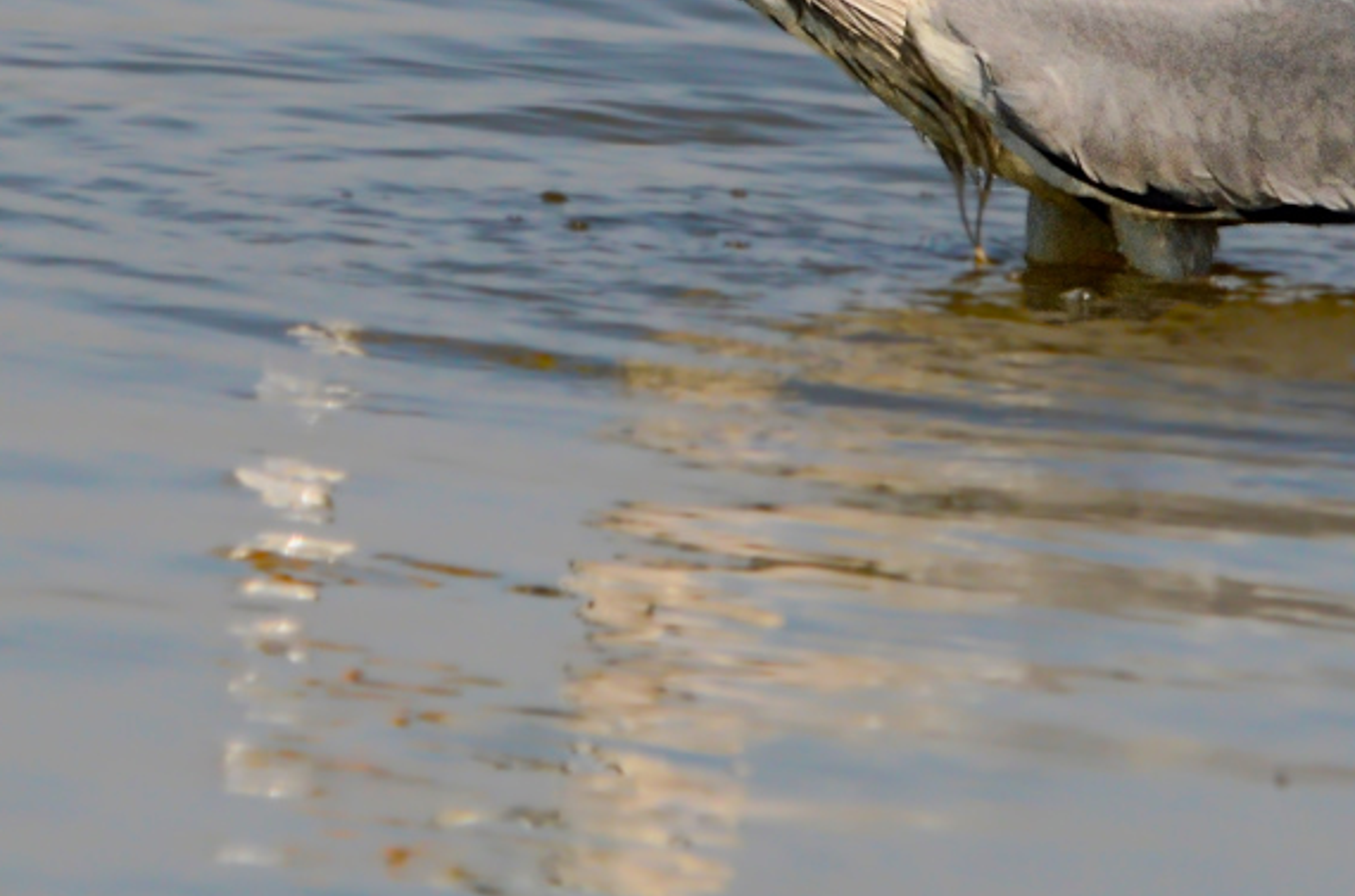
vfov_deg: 0.9
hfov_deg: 1.3
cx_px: 801
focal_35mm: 1578
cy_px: 43
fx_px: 59246
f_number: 9
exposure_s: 1/2500
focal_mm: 500
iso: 640
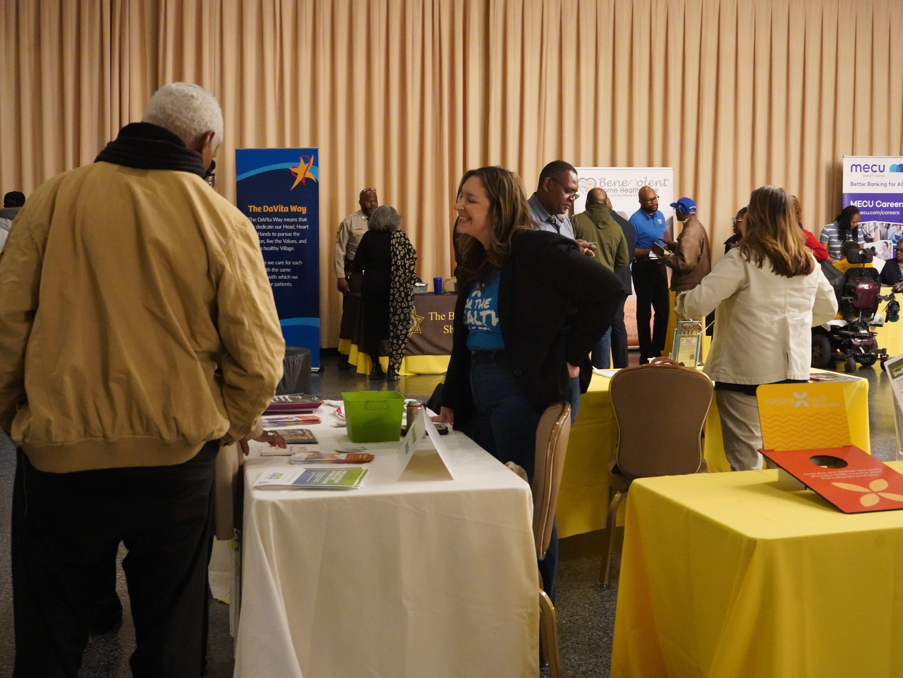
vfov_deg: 30.3
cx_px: 493
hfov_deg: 39.6
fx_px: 1252
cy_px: 339
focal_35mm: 48
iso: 12800
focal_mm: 44
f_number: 6.3
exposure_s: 1/100
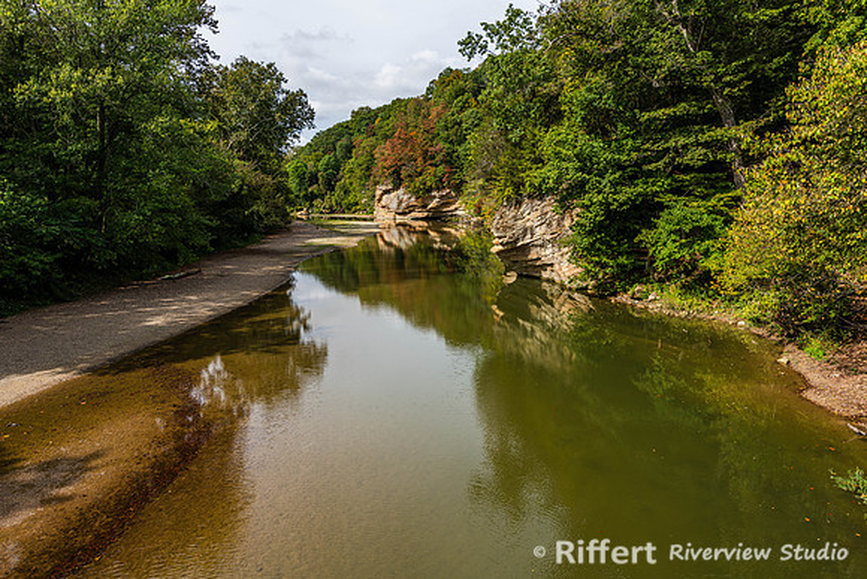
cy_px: 290
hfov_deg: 73.7
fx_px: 578
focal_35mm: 24
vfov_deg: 53.2
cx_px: 434
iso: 64
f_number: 5.6
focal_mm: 24
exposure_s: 1/160
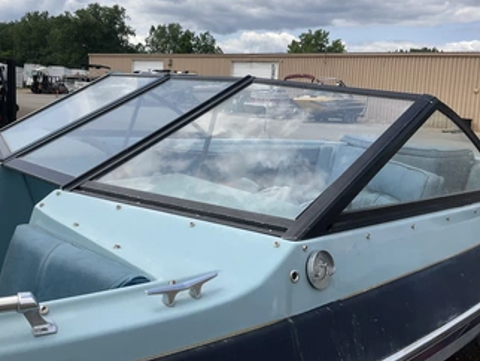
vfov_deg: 39.5
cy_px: 143
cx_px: 244
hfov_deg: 51.3
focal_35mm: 36
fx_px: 500
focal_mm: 3
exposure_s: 1/1730
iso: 25
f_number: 1.8
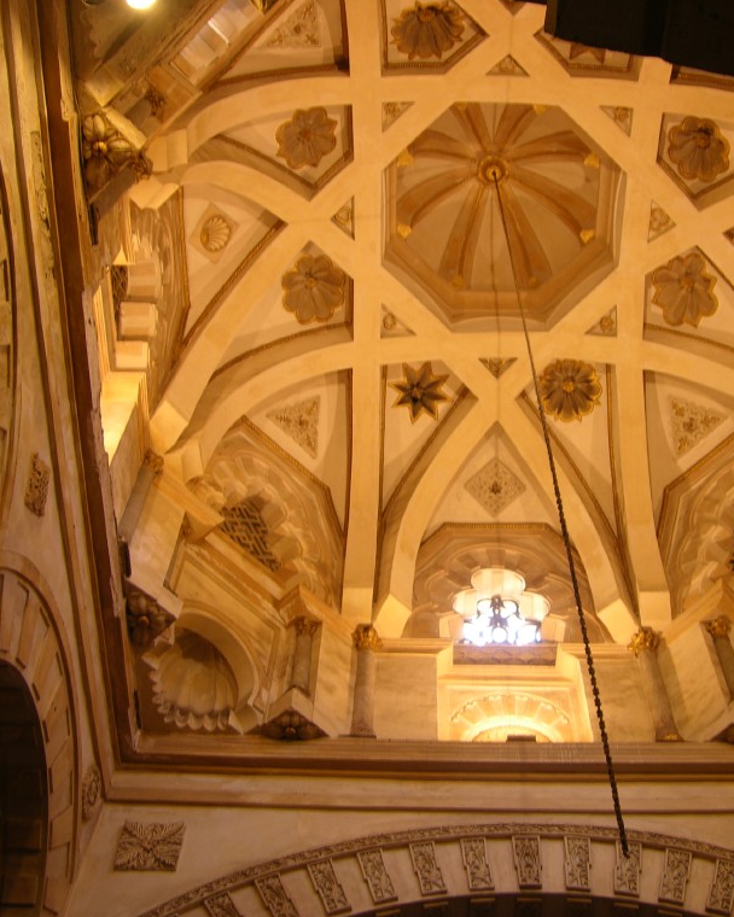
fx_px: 1249
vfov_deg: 40.3
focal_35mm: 46
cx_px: 437
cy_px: 456
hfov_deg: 32.7
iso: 50
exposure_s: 1/3.2
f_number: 2.8
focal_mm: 8.9
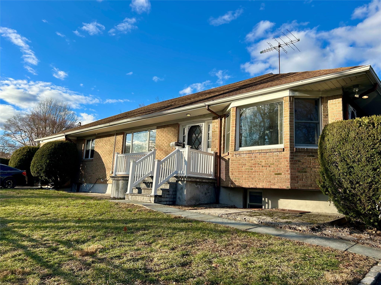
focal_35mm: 26
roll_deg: -2.4
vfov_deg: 53.1
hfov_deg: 67.3
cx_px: 190
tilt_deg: +11.1
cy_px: 142
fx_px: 286
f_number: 1.5
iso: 50
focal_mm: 5.7
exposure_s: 1/2353
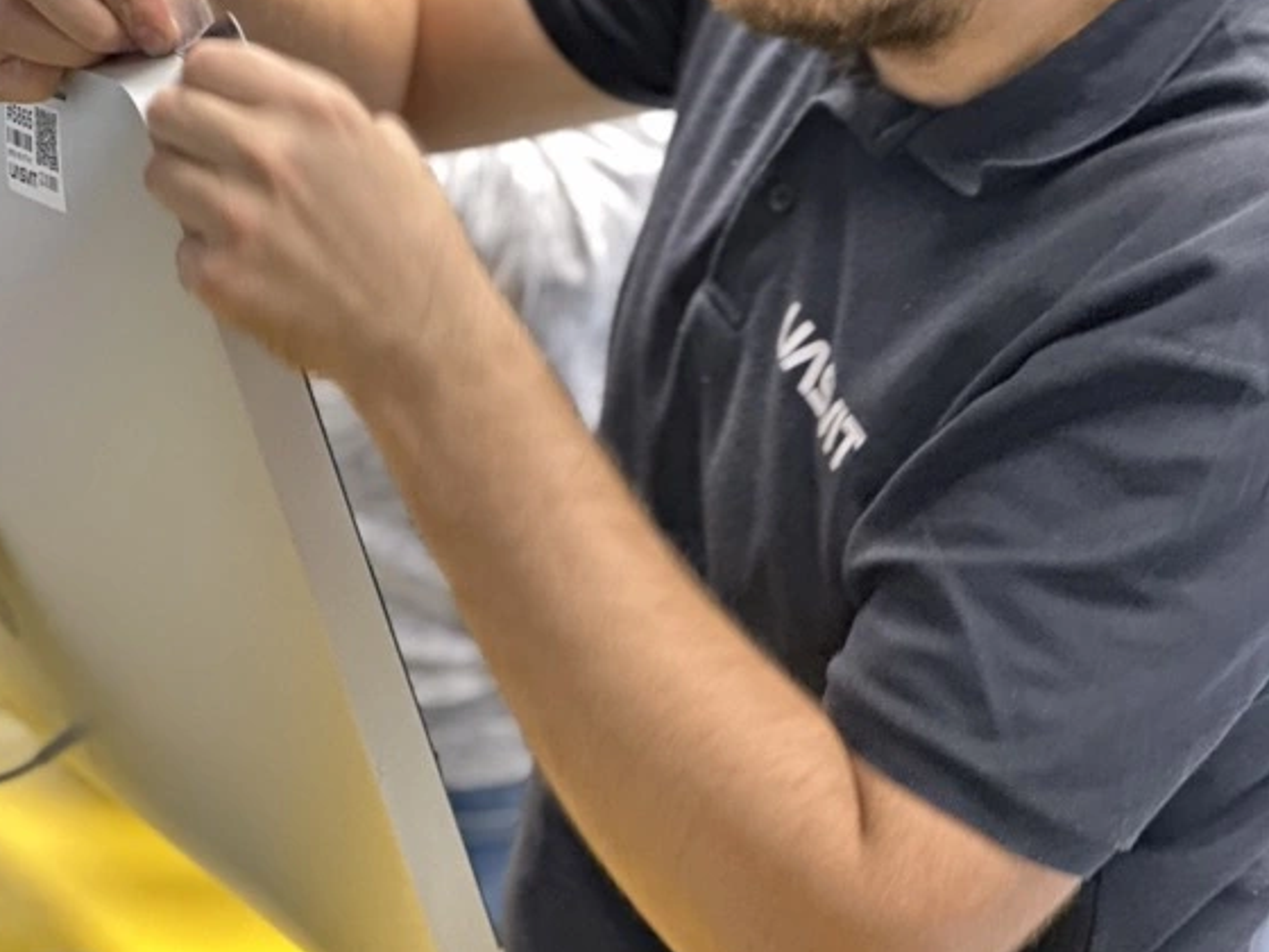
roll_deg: -3.2
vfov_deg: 16.8
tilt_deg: -11.8
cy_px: 419
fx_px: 3226
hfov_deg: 22.3
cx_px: 655
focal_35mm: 88
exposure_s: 1/14
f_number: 2.8
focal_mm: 9
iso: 800
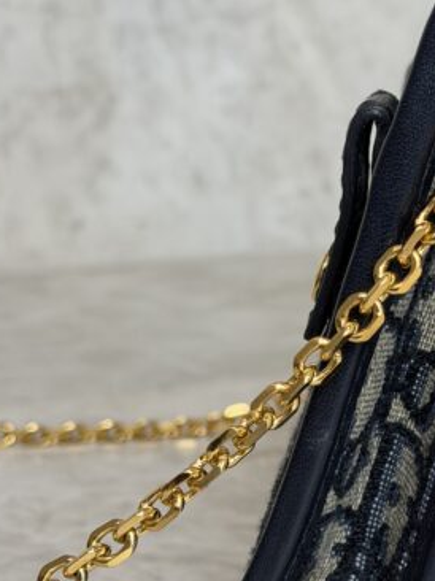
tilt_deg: -12.7
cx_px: 456
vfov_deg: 18.7
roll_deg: +1.3
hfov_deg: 13.8
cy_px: 354
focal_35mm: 105
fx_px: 1761
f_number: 1.78
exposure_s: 1/120
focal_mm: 6.76
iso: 80
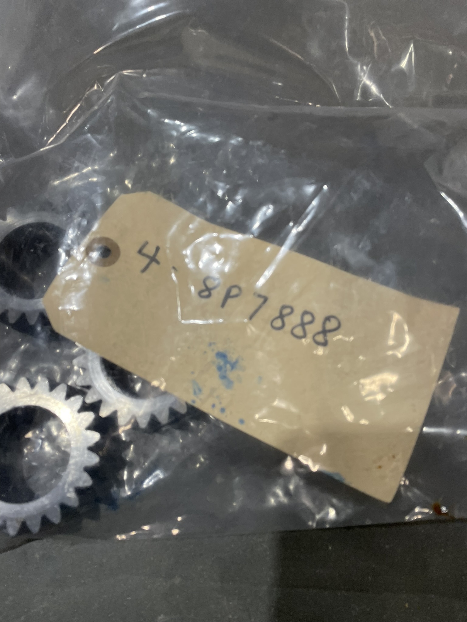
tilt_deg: -72.2
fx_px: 468
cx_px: 234
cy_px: 311
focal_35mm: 26
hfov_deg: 53.1
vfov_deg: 67.3
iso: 64
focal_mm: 4.2
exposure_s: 1/120
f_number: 1.6
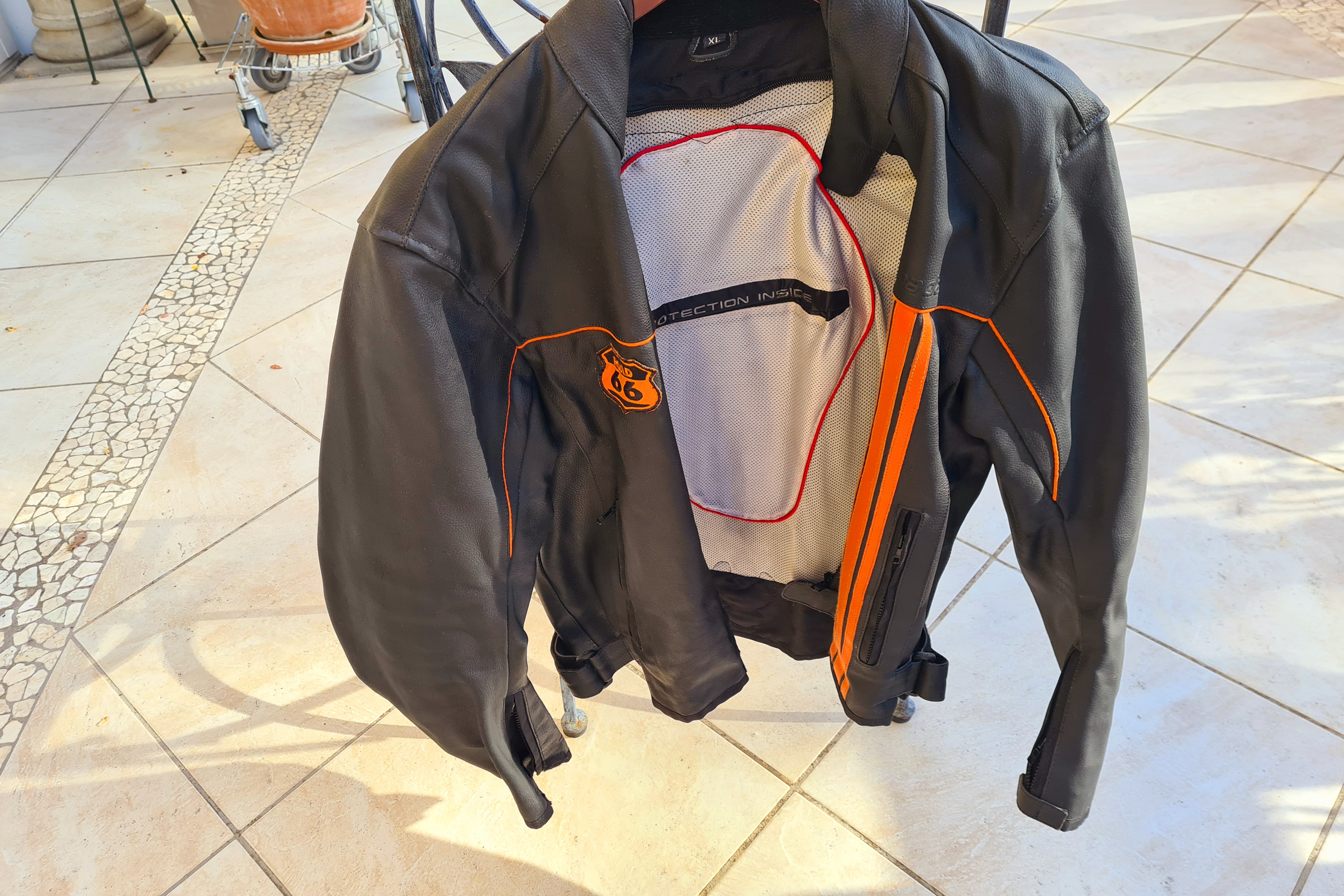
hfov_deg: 65.5
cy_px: 405
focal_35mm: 28
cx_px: 654
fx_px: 1045
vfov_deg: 46.3
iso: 50
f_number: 1.8
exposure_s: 1/385
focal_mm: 5.4
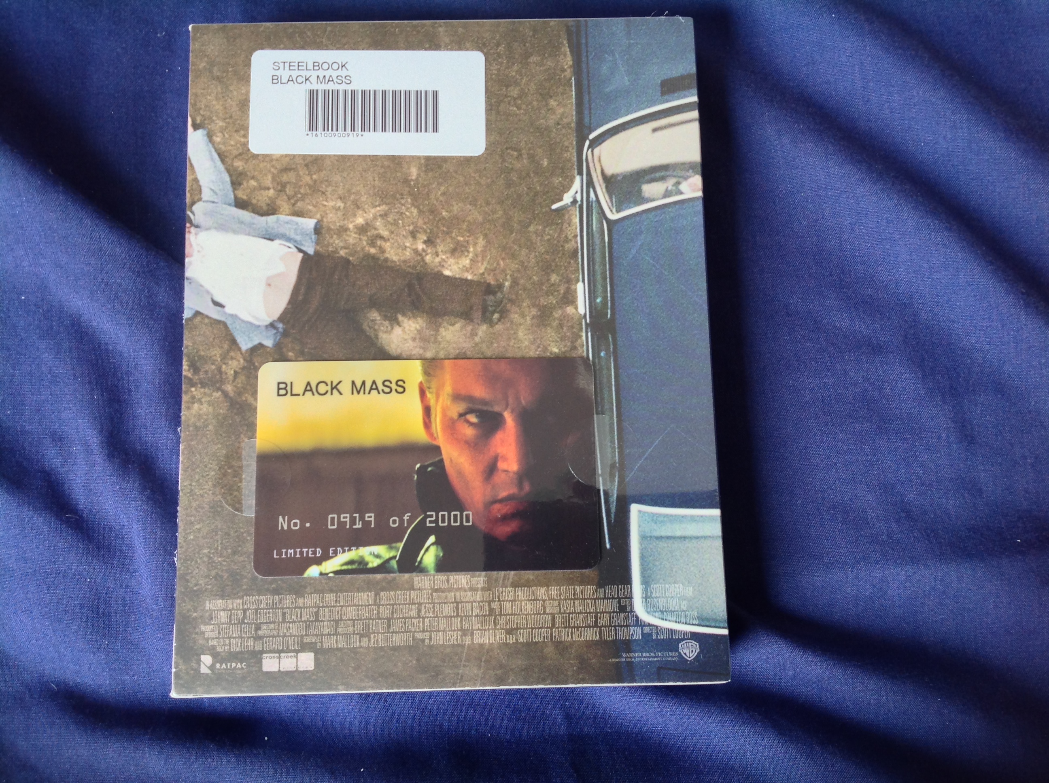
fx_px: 1059
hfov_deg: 52.7
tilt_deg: -83.4
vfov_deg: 40.6
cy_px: 392
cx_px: 524
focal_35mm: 35
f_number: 2.4
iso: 64
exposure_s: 1/30
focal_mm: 4.28
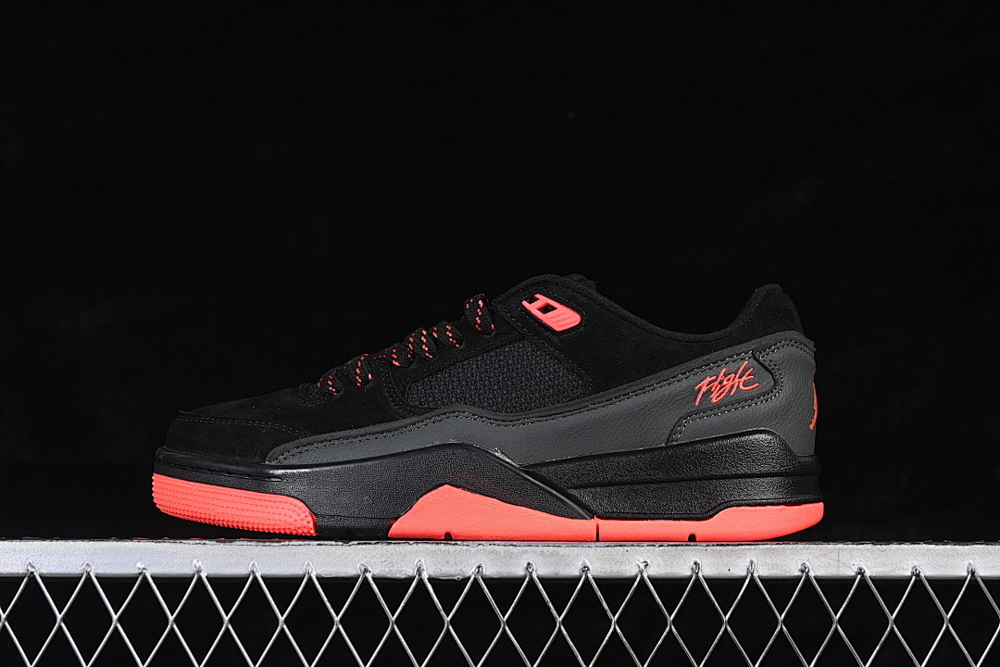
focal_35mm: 75
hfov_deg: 27.0
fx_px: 2083
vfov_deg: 18.2
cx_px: 500
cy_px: 334
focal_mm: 50
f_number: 6.3
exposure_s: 1/60
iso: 160
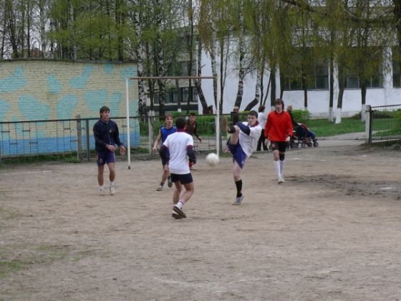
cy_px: 150
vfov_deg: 15.6
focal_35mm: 95
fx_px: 1101
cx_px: 200
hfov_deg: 20.7
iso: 100
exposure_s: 1/200
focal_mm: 12.9
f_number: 4
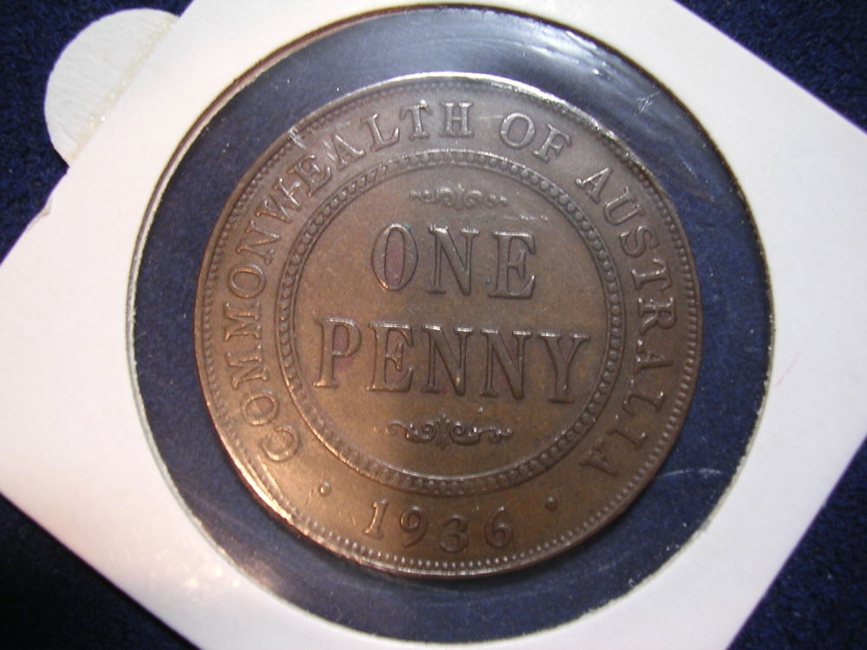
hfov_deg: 49.0
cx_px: 434
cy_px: 325
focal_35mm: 38
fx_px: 952
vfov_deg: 37.7
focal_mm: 5.8
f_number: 2.8
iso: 100
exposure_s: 1/7.2
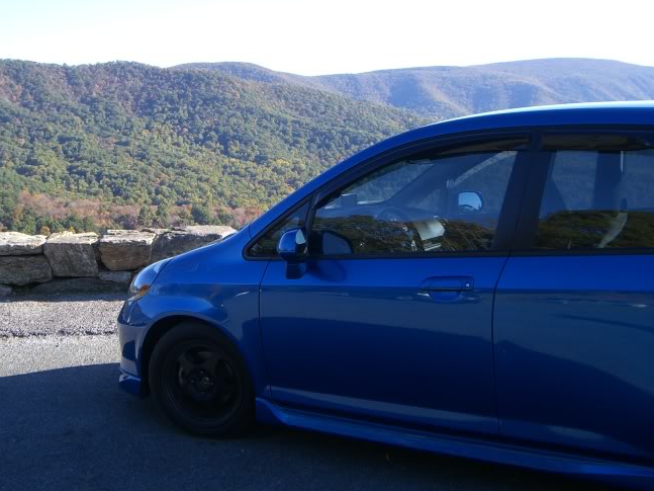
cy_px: 211
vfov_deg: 30.8
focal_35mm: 47
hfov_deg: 40.4
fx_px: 888
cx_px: 288
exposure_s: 1/160
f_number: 4.3
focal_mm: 6.2
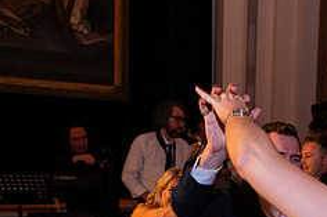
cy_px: 240
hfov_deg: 32.1
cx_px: 302
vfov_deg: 21.7
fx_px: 536
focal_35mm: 59
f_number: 3.5
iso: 1250
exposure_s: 1/160
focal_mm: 24
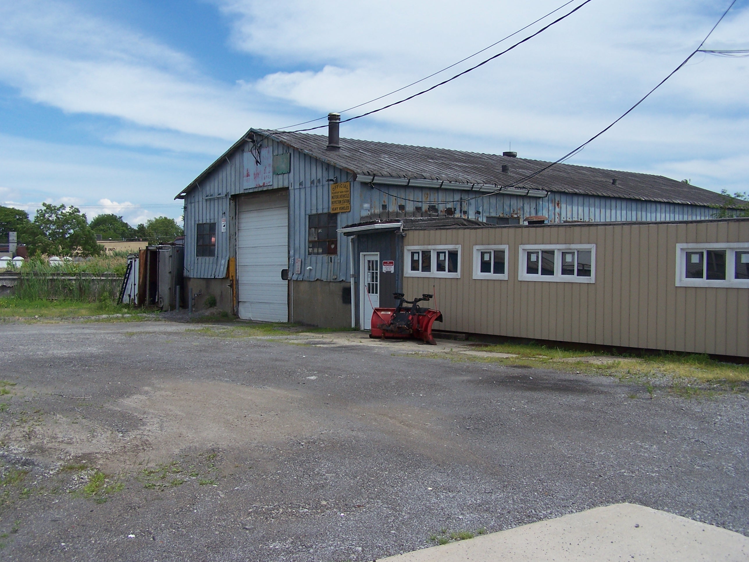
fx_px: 822
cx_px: 374
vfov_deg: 37.7
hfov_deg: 49.0
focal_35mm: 38
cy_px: 281
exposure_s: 1/1000
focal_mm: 6.3
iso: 80
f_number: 4
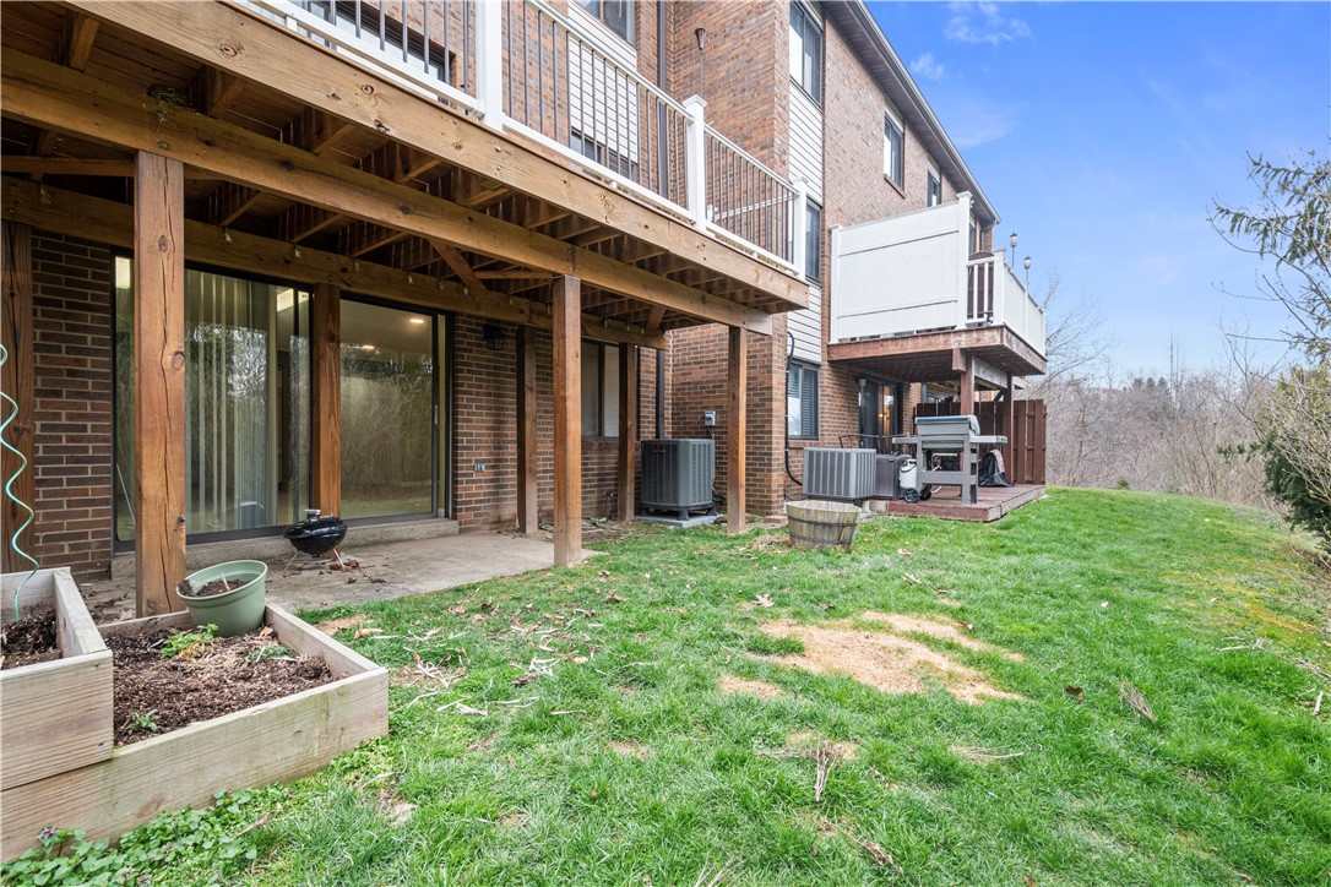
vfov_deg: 77.3
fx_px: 555
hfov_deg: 100.4
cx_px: 666
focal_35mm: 15
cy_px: 444
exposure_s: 1/40
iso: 400
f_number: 8
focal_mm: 10
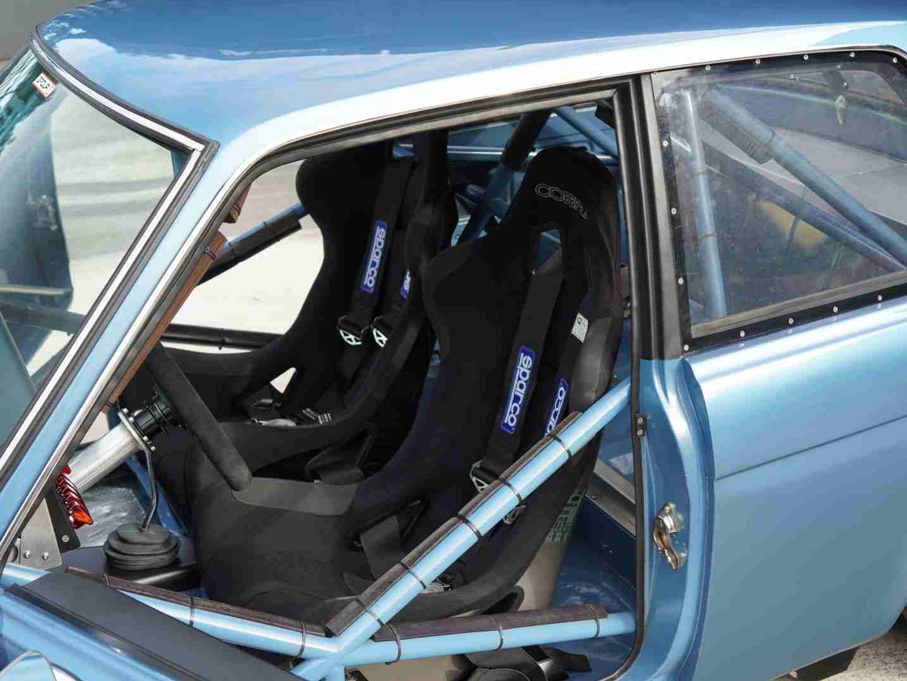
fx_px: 1284
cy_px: 339
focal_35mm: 49
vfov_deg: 29.7
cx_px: 498
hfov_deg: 38.9
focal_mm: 30
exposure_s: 1/60
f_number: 4
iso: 100
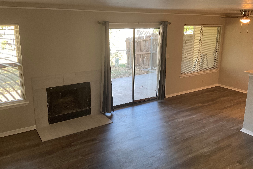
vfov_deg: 42.2
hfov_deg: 60.3
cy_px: 73
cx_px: 126
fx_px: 218
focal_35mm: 31
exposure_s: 1/60
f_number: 1.8
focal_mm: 3
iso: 40
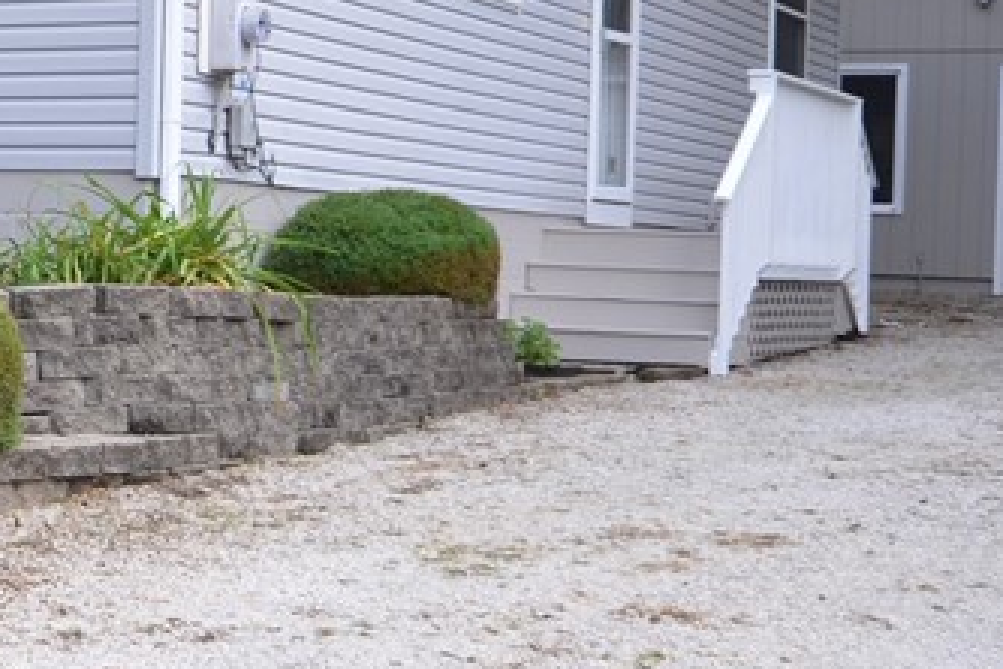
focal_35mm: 98
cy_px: 234
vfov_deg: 13.9
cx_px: -14
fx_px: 2730
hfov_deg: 20.1
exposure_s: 1/160
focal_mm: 20
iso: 200
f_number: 6.3
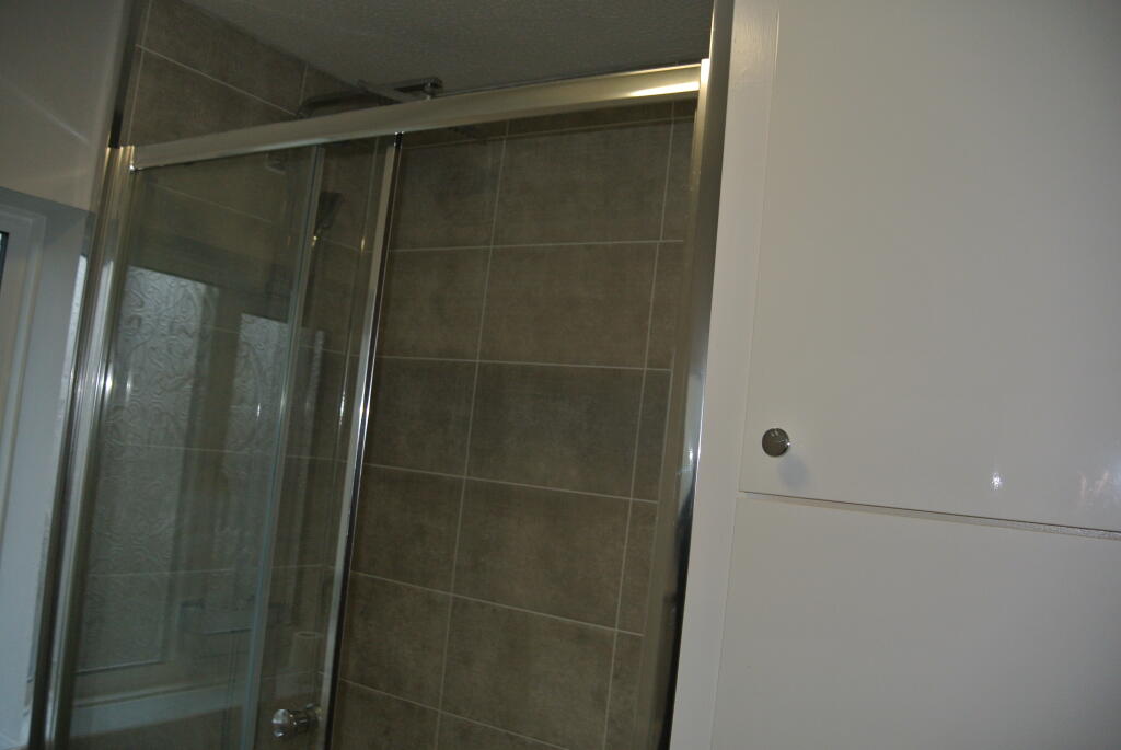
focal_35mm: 29
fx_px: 904
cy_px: 375
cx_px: 560
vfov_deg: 45.1
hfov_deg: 63.6
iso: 280
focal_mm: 11
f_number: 3.5
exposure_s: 1/60
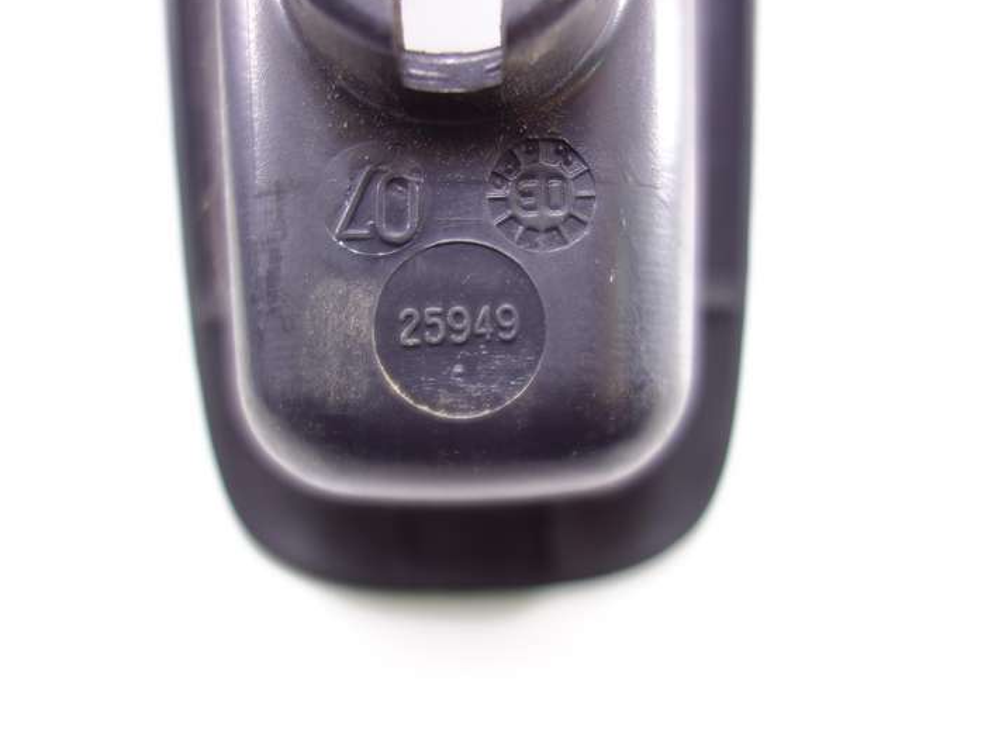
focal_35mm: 31
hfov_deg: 58.4
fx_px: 897
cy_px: 377
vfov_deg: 45.4
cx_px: 497
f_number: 1.8
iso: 125
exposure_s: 1/30
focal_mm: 10.4
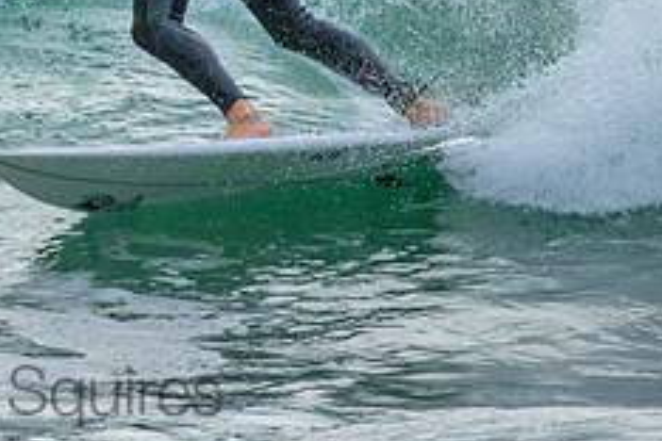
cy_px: -78
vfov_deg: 0.7
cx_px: 3
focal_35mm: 1987
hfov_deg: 1.0
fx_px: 36536
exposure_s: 1/2000
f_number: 11
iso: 8000
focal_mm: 800
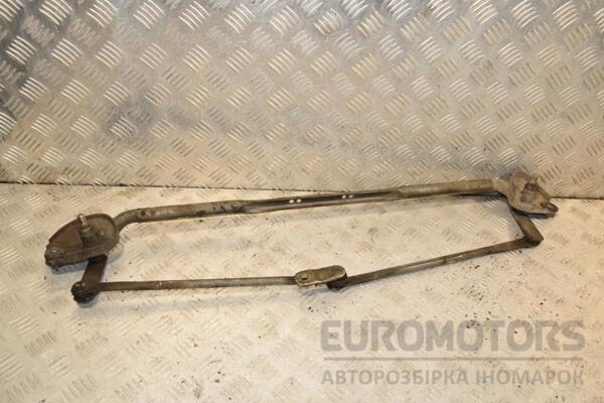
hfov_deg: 57.2
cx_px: 302
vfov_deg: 40.0
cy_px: 202
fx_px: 554
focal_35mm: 33
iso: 800
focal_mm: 22
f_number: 8
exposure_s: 1/200
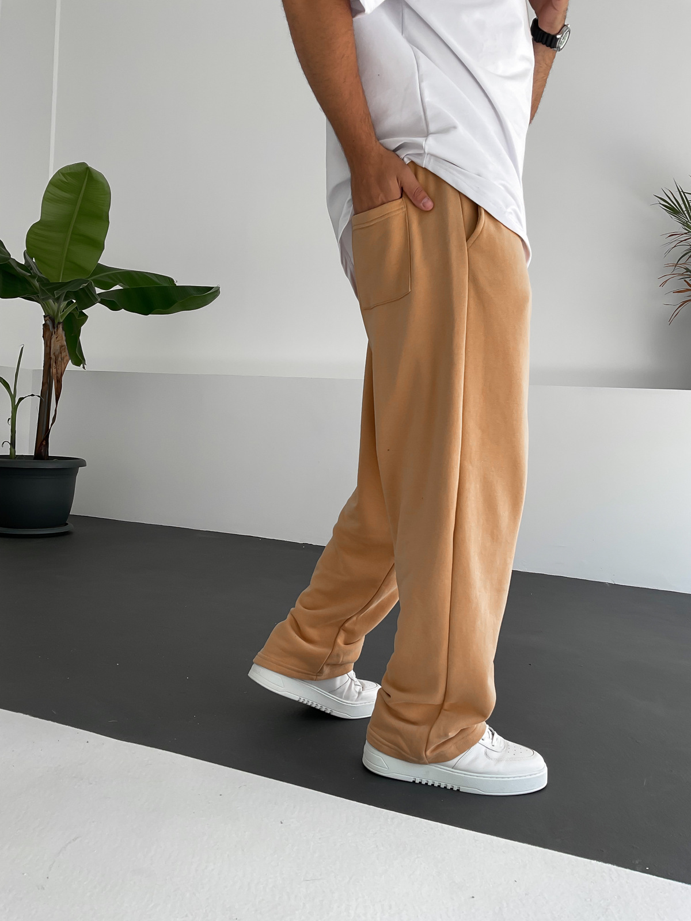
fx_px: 772
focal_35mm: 29
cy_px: 460
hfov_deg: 48.2
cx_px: 346
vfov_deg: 61.7
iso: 16
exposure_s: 1/140
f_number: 1.8
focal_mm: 3
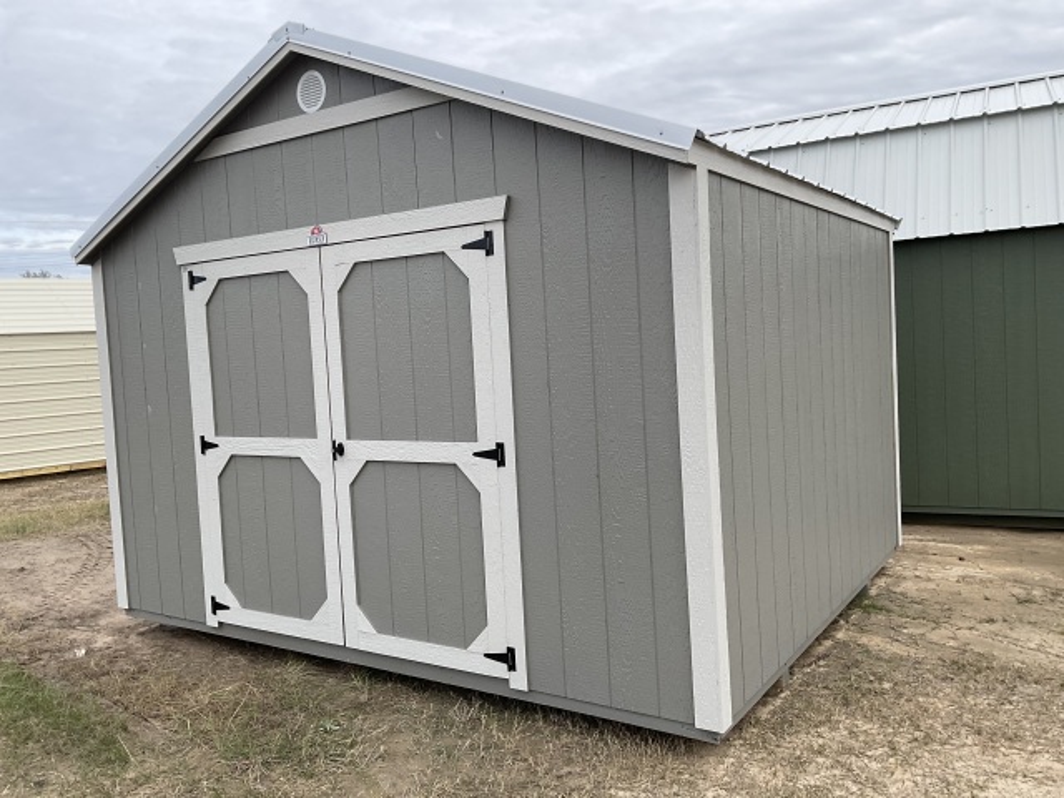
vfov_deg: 48.2
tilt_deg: -2.4
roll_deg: +4.0
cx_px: 532
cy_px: 399
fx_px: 891
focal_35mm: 29
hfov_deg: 61.7
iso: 16
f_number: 1.8
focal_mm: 3
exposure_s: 1/691
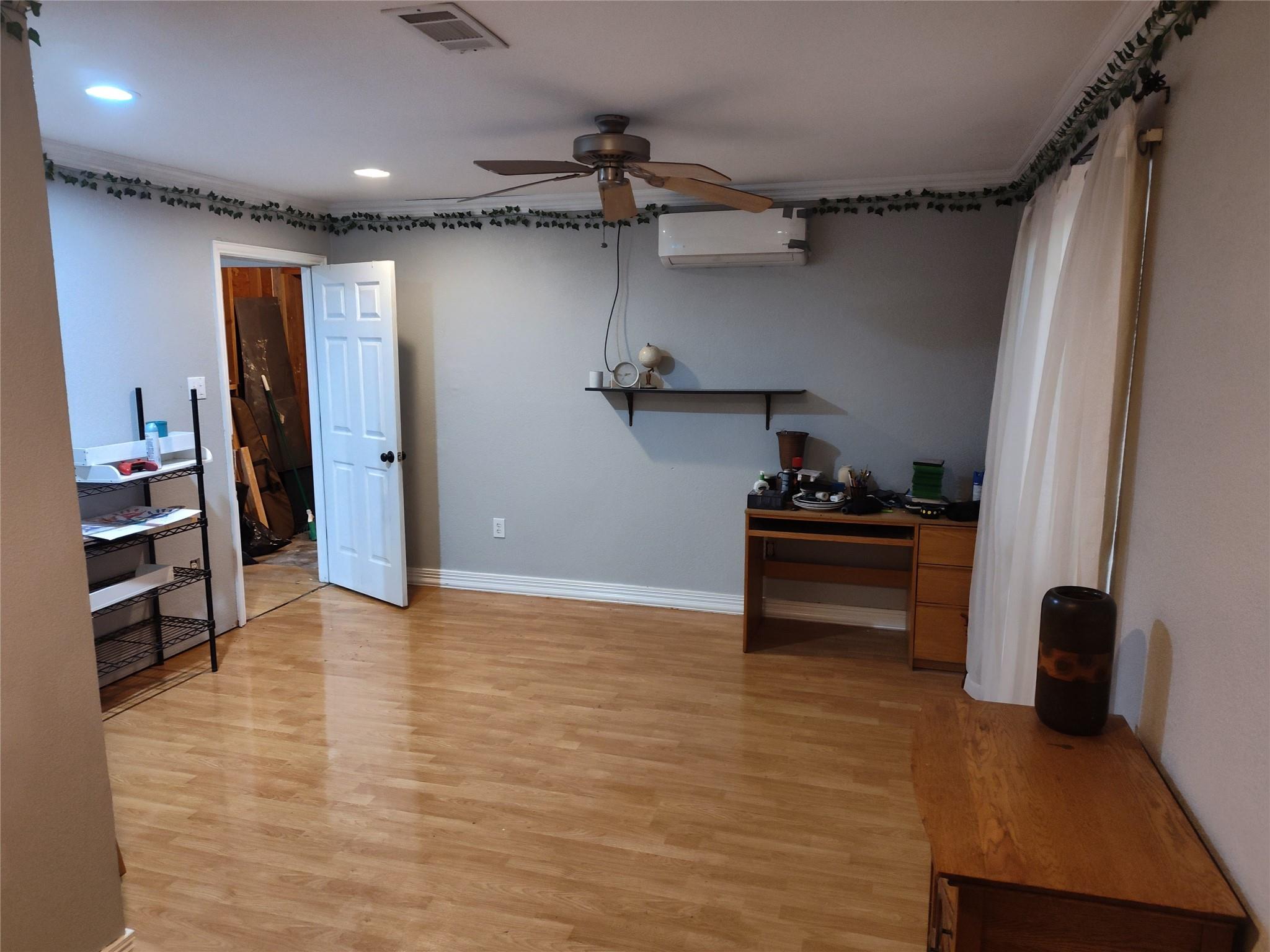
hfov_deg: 73.9
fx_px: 844
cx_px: 635
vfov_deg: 58.9
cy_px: 476
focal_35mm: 23
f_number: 1.8
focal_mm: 5.56
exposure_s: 1/60
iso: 1775
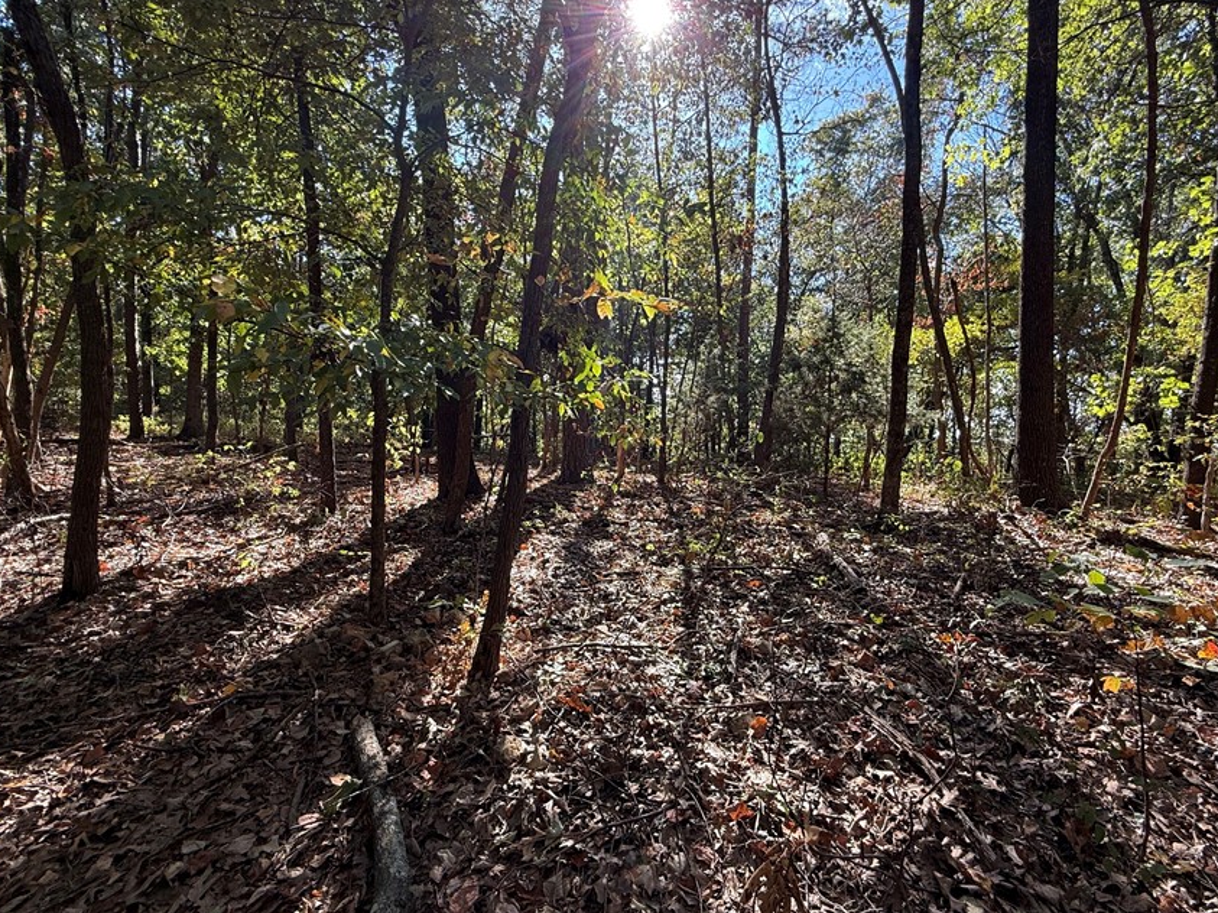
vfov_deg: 74.7
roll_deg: -1.9
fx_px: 598
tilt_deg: +0.4
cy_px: 438
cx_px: 650
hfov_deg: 90.9
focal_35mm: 17
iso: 64
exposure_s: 1/184
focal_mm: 2.22
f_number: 2.2
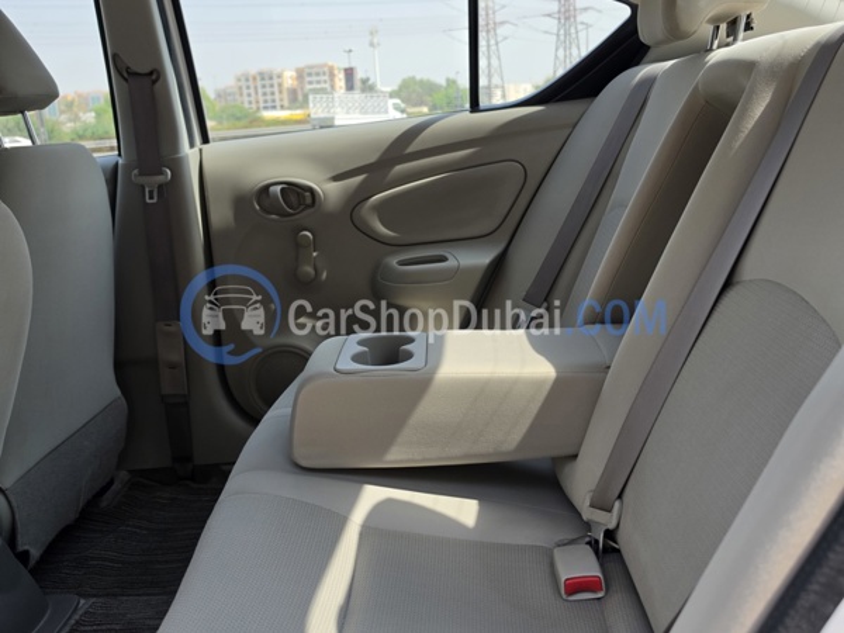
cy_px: 316
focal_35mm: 23
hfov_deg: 73.9
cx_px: 422
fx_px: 561
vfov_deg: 58.9
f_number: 1.4
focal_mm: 6.5
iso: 64
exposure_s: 1/3168
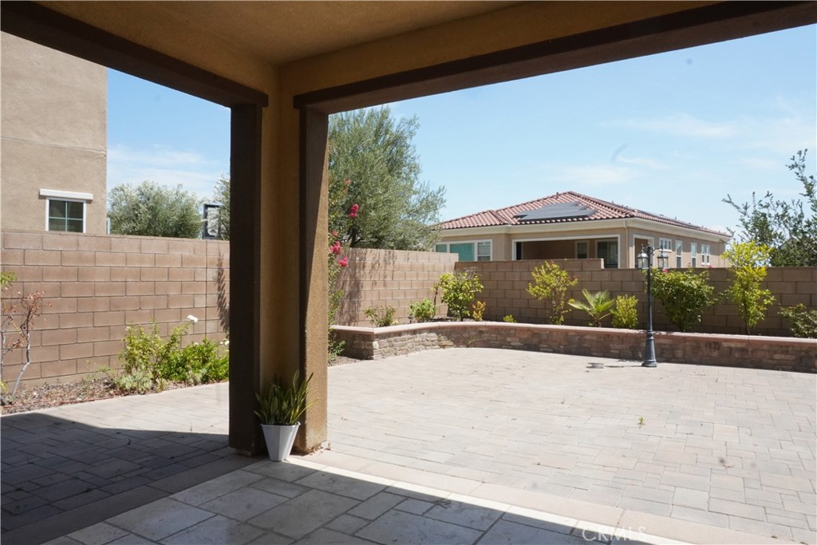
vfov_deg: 53.1
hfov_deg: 73.7
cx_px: 408
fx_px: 545
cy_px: 272
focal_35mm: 24
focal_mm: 16
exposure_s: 1/250
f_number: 22
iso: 1250
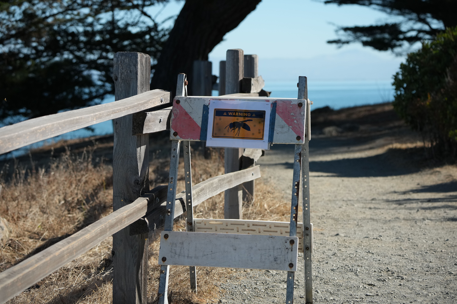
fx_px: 1346
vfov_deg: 12.9
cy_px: 152
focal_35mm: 106
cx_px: 228
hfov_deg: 19.3
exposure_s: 1/2500
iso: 800
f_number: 5.6
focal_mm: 106
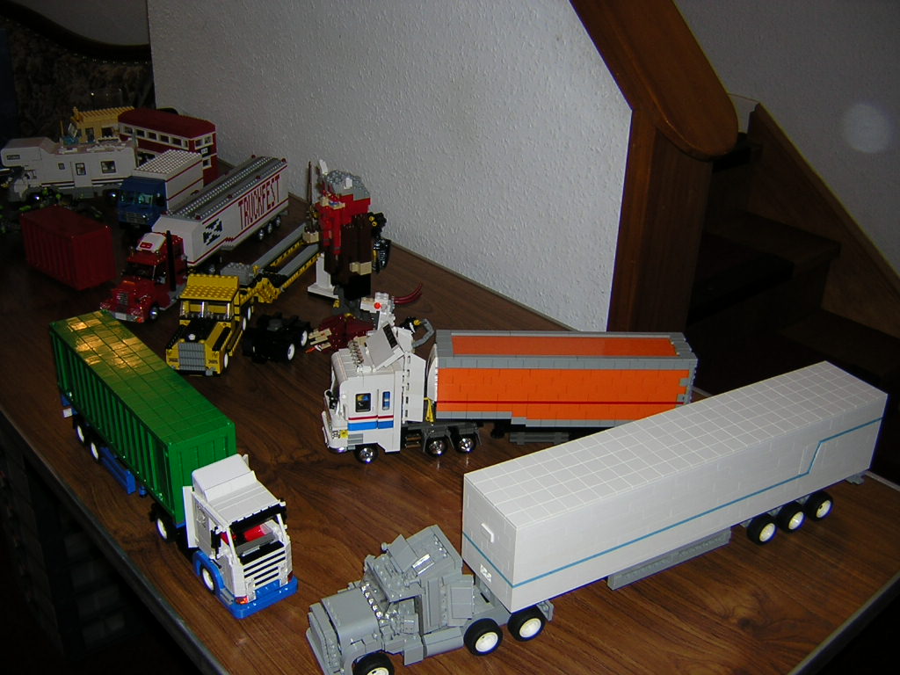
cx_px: 450
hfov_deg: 51.4
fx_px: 936
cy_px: 338
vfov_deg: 39.7
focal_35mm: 36
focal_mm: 4.7
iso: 100
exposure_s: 1/60.1
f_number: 2.6
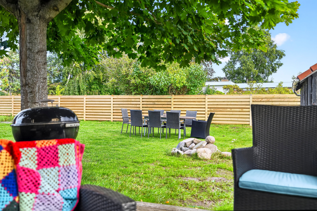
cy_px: 106
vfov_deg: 38.9
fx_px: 299
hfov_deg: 55.8
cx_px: 158
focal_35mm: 34
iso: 400
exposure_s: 1/250
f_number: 2.8
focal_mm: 34
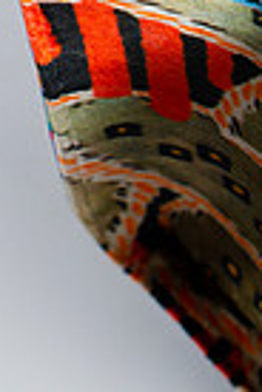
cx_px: 339
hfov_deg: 8.3
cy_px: -165
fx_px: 1779
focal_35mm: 163
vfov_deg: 12.1
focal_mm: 50
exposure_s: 1/200
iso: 200
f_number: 6.3
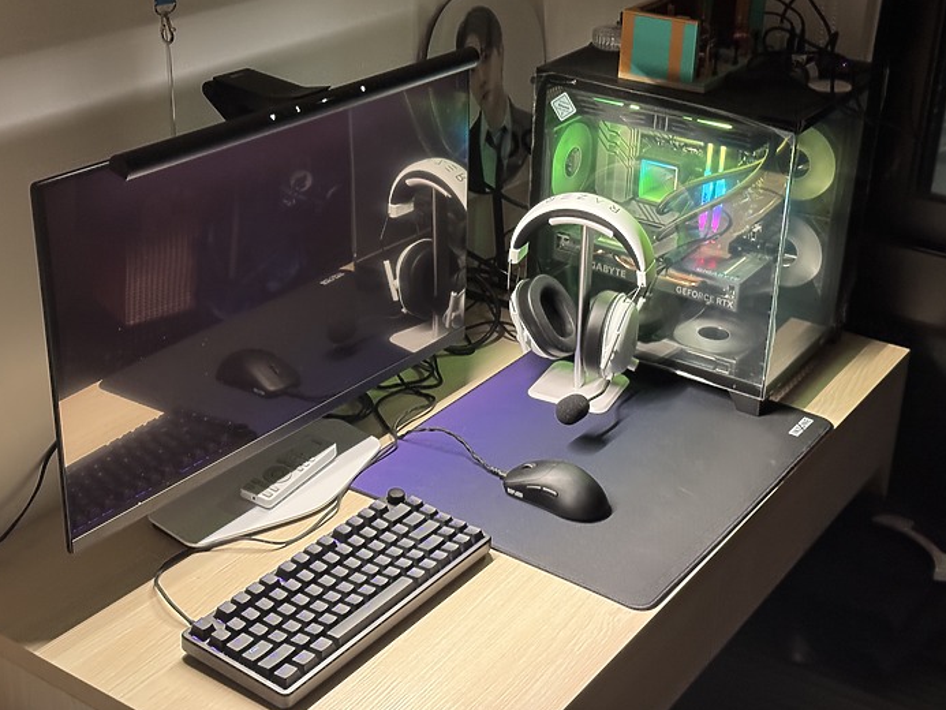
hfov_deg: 35.5
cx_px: 450
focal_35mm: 54
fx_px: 1476
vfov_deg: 27.0
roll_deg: +0.1
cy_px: 317
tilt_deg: -25.8
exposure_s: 1/30
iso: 500
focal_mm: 6.76
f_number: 1.78
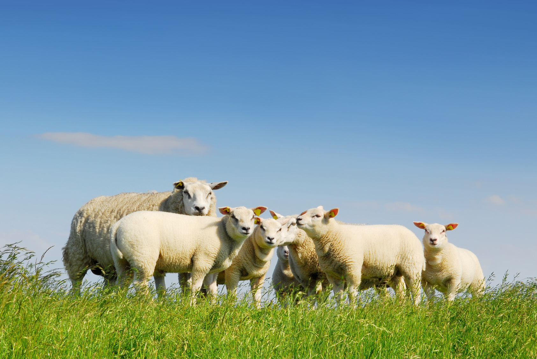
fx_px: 1008
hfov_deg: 29.8
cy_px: 180
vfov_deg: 20.2
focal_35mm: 68
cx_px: 268
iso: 200
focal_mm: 45
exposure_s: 1/200
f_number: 13
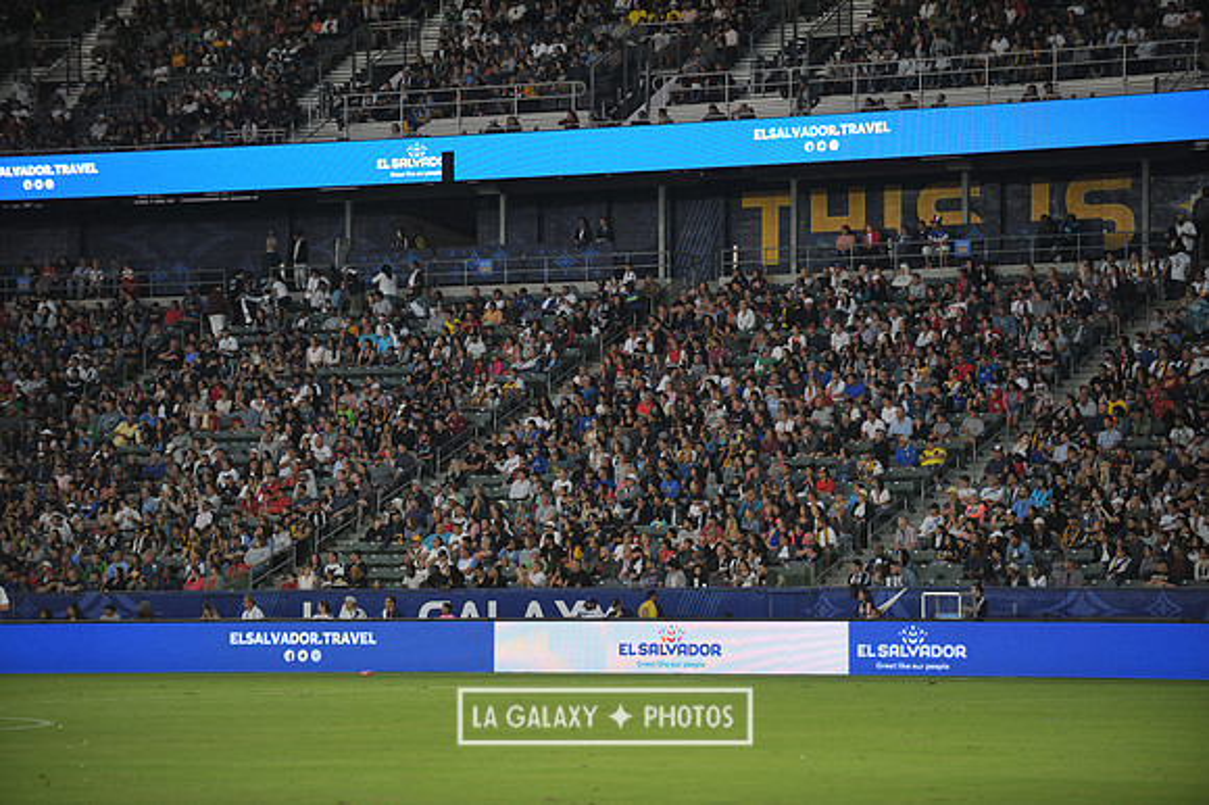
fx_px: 5034
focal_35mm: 150
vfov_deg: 9.1
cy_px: 402
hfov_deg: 13.7
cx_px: 604
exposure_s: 1/1000
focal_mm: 150
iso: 1250
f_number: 2.8
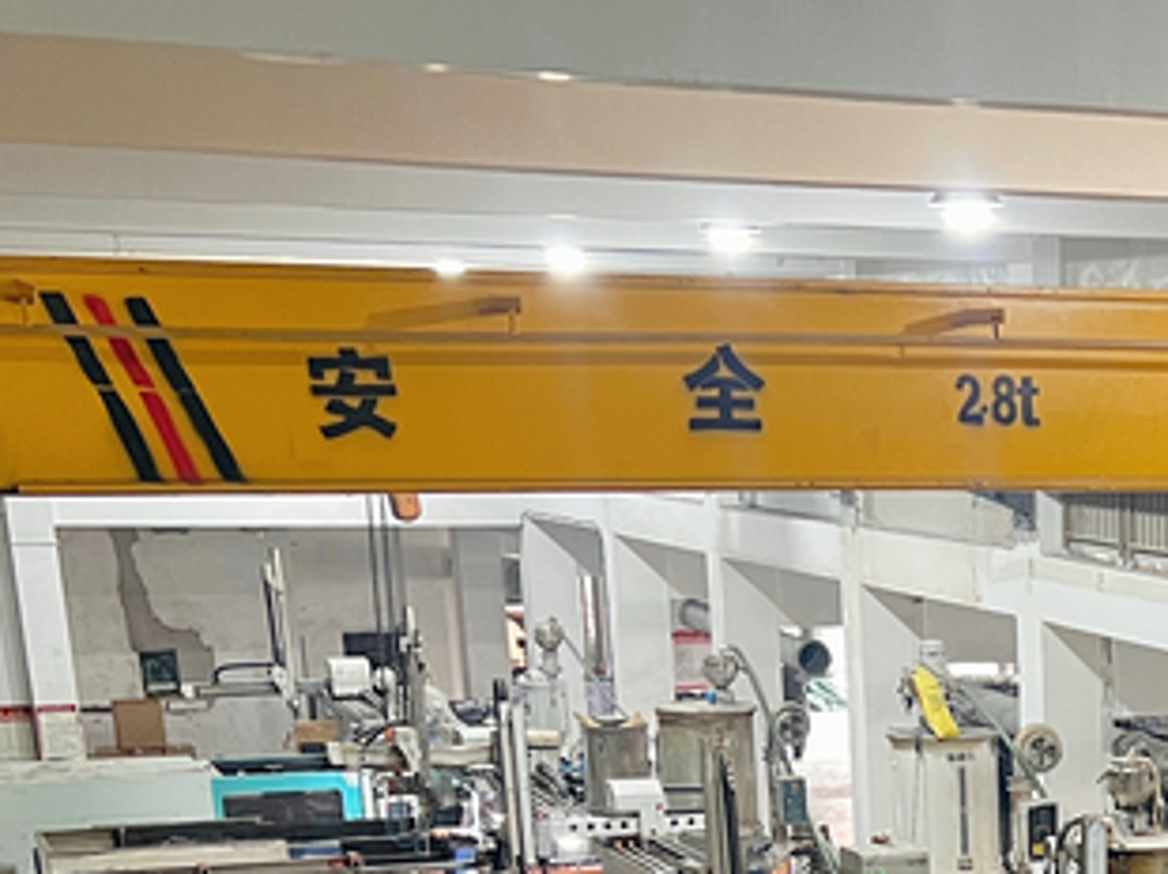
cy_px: 1375
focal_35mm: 84
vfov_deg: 15.9
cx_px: 1345
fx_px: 2832
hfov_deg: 21.8
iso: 160
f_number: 1.5
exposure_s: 1/50
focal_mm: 5.7
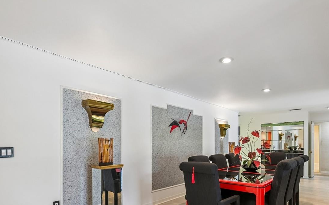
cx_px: 187
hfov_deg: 81.8
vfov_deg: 55.5
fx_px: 188
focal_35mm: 21
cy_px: 143
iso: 400
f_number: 8
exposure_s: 1/13
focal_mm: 14
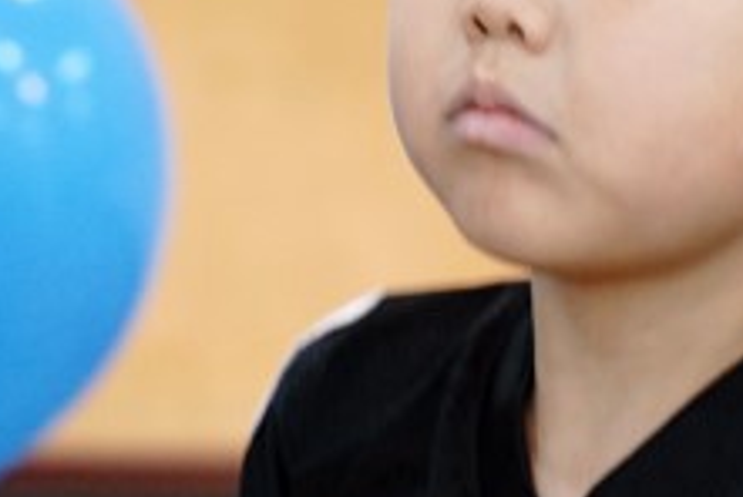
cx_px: 635
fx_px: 16802
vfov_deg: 1.7
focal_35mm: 813
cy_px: 91
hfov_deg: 2.5
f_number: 4.5
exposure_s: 1/125
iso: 2000
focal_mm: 200
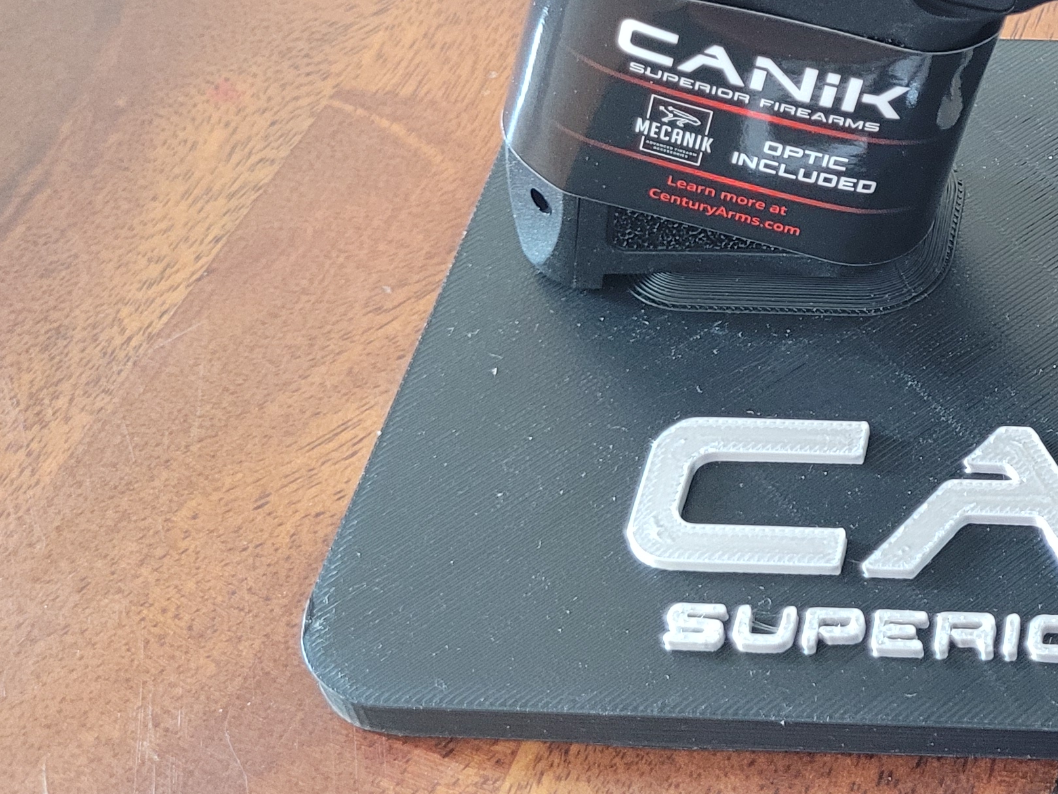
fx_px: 1987
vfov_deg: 22.1
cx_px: 1217
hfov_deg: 26.9
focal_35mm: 65
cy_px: 99
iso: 640
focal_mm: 5.4
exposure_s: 1/40
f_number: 1.8
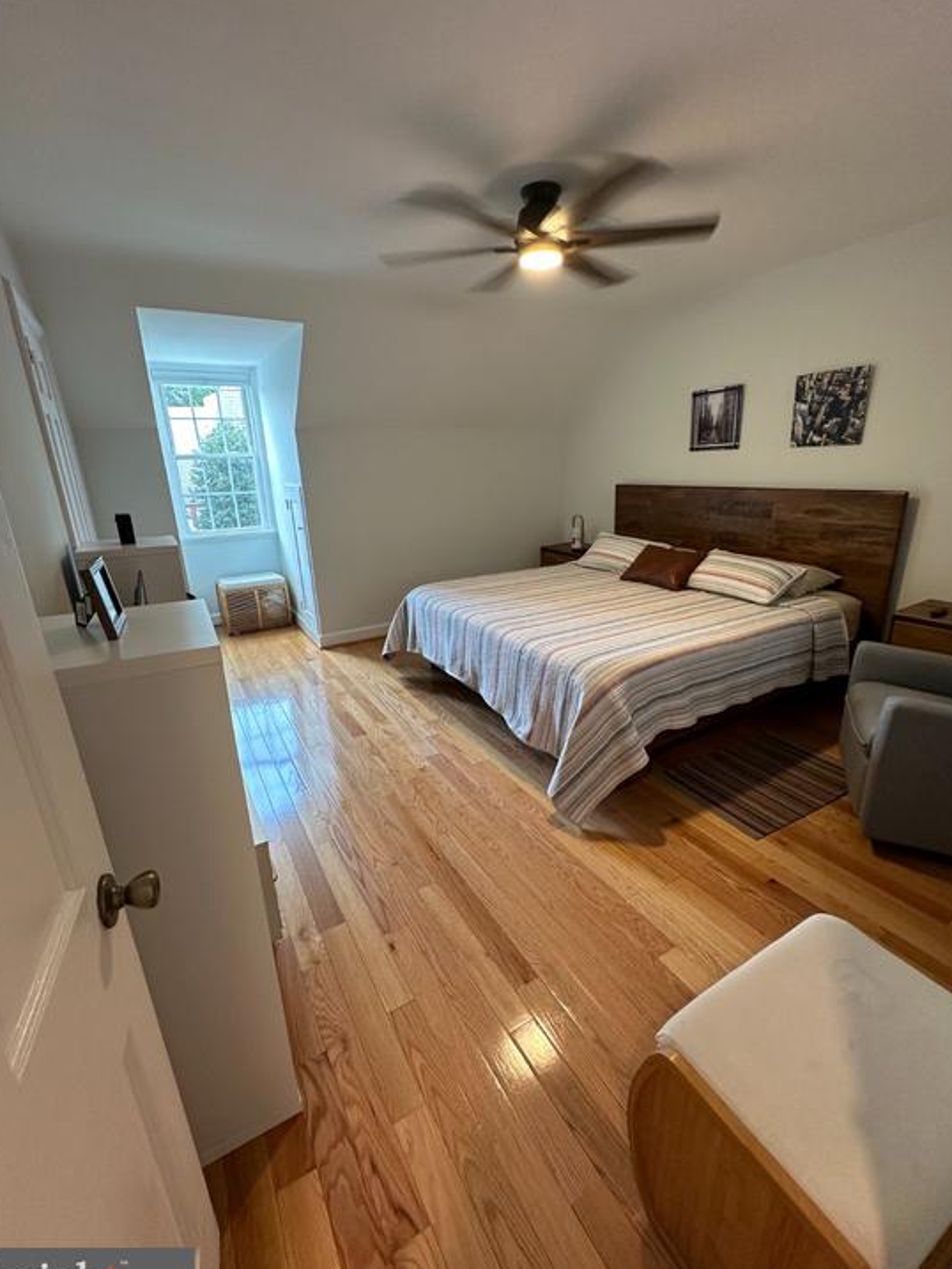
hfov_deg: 81.8
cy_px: 641
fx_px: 550
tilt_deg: -17.6
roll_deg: +0.9
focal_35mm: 15
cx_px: 483
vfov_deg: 98.2
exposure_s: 1/60
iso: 160
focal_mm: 2.22
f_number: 2.2
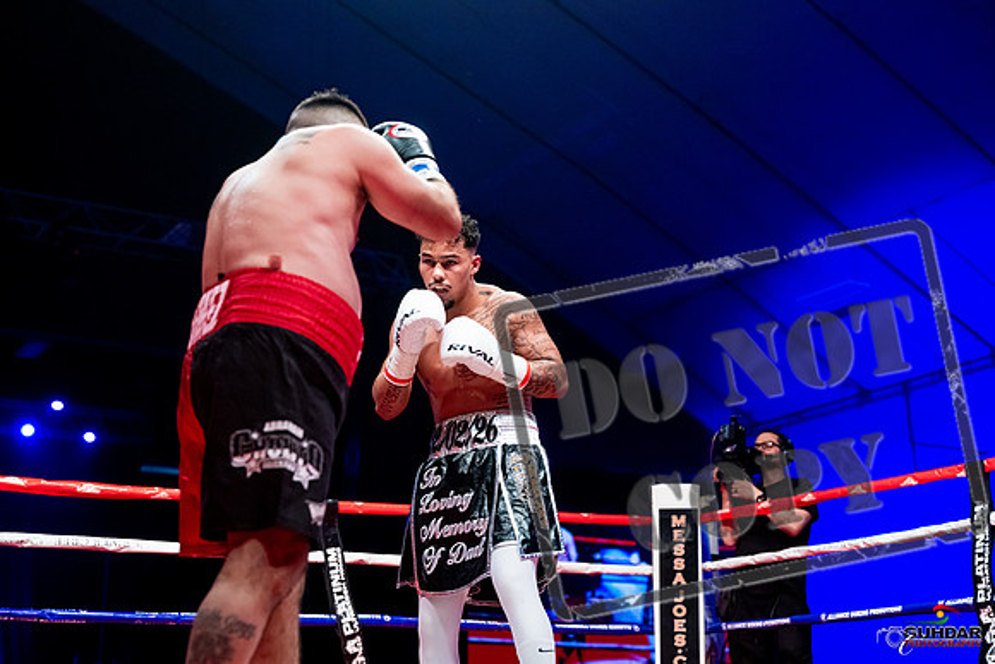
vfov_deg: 25.5
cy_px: 332
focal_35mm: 53
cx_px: 498
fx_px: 1465
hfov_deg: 37.5
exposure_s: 1/1000
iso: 4000
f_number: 2.8
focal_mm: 53
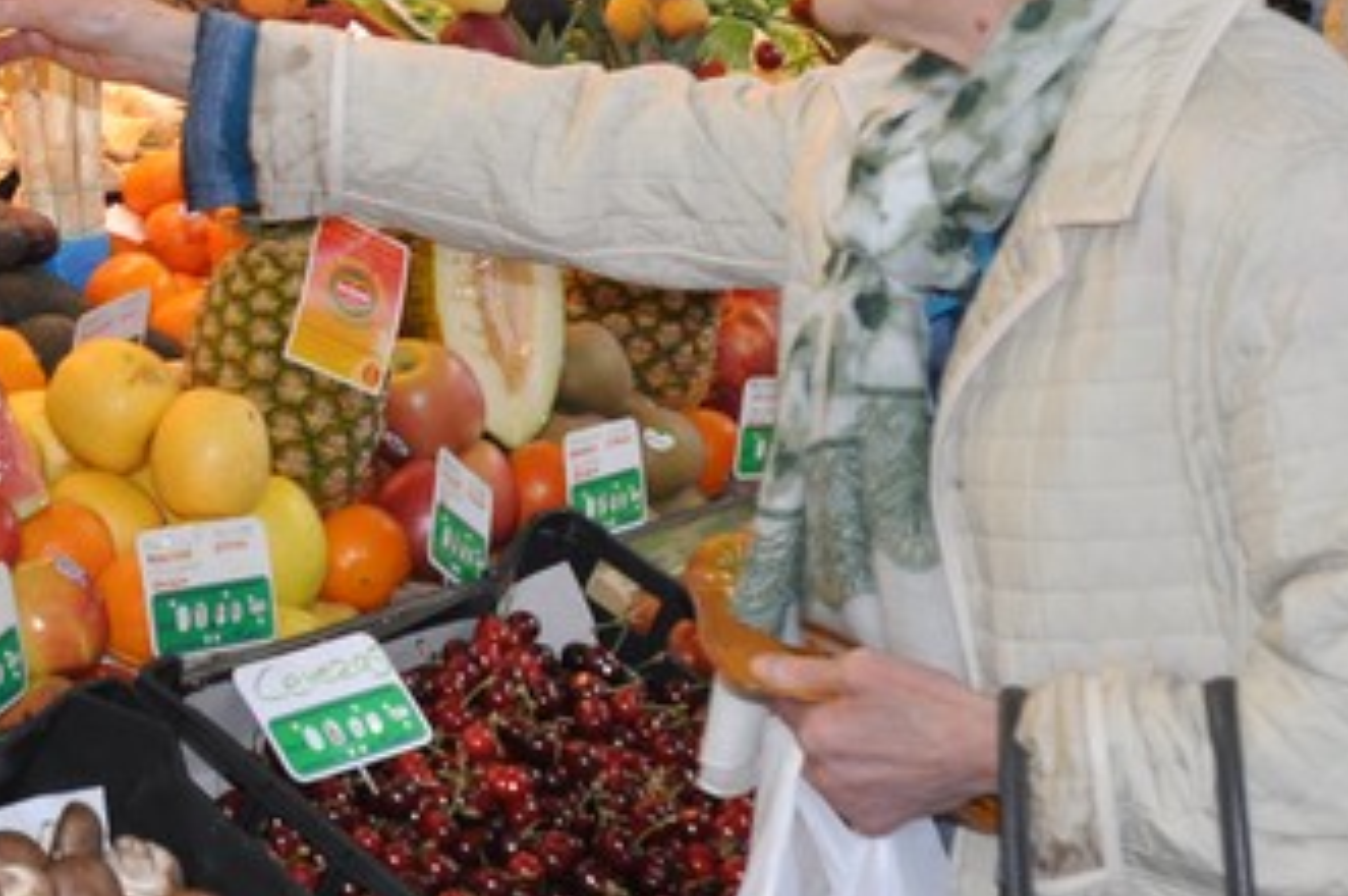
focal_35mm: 98
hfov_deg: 20.0
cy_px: 200
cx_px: -151
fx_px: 3649
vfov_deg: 13.9
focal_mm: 21
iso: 400
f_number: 3.5
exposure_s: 1/80
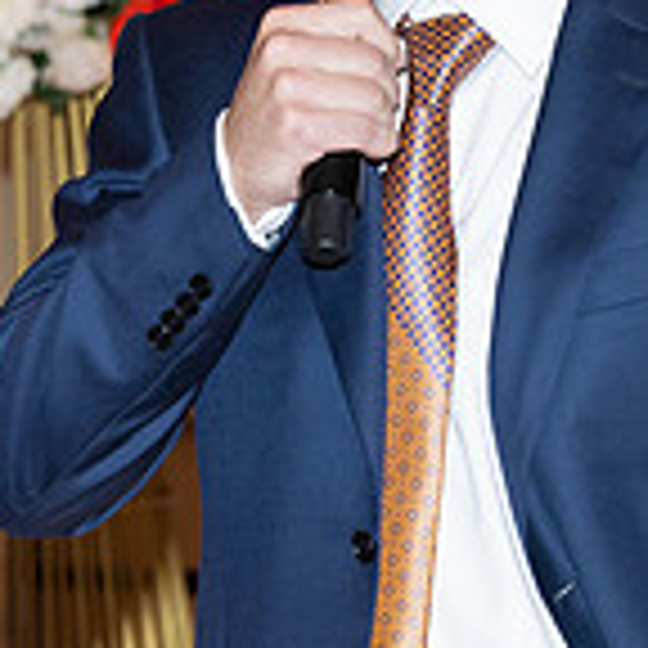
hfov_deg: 4.4
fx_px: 8450
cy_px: 274
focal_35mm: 399
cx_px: 350
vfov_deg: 4.4
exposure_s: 1/100
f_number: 5.6
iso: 1600
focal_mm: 100
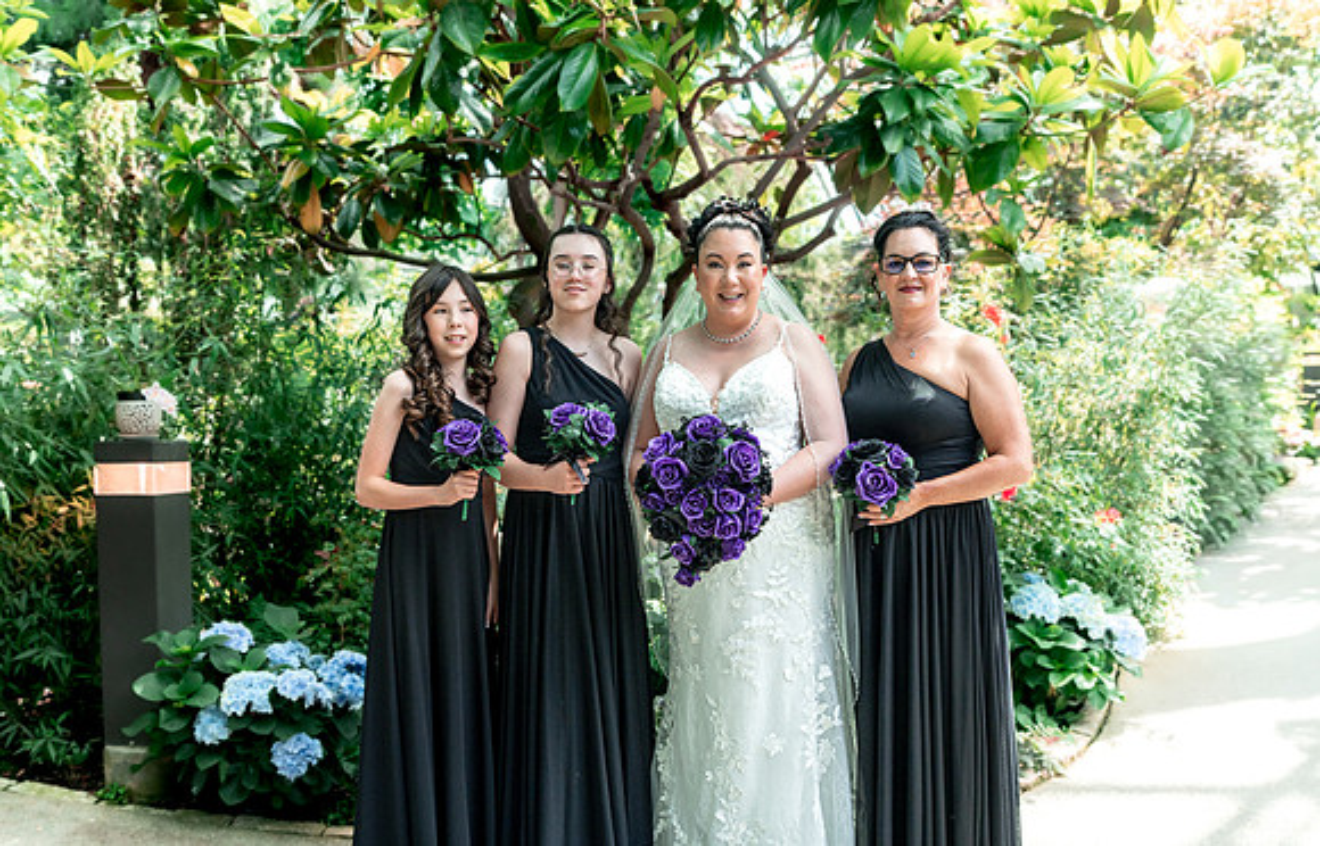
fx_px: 1168
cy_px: 439
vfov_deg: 39.8
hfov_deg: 58.9
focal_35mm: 32
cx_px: 645
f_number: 3.2
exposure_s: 1/500
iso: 400
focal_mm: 30
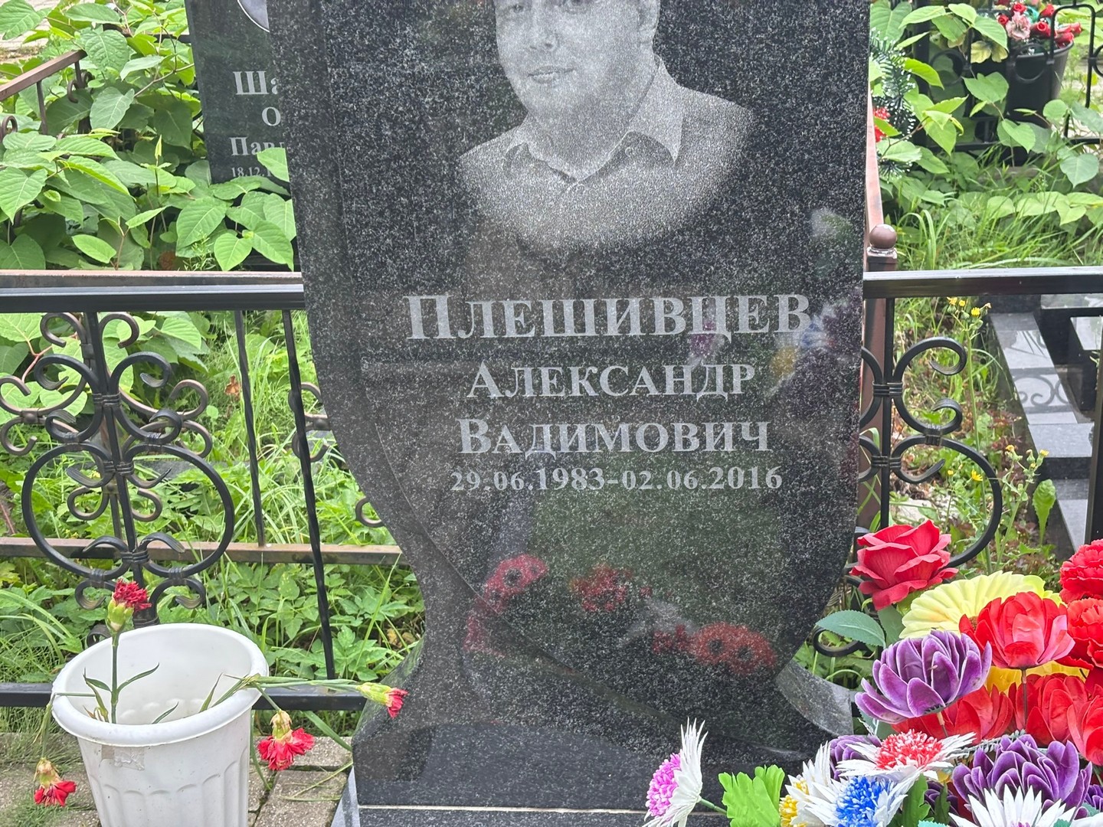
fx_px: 1657
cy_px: 414
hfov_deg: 36.8
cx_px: 552
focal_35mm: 52
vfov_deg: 28.0
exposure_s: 1/227
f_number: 1.6
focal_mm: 5.96
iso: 32
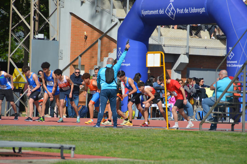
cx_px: 124
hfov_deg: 6.9
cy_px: 82
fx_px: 2058
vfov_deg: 4.6
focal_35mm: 300
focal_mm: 200
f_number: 6.3
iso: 360
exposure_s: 1/2000
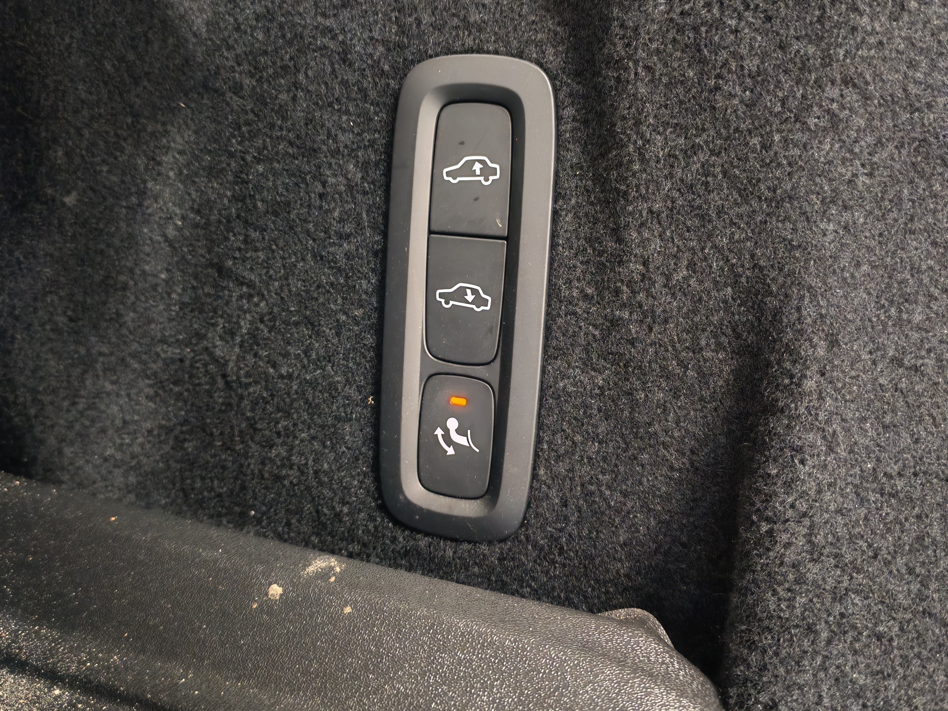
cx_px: 474
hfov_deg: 52.6
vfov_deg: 40.7
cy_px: 356
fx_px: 959
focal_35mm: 35
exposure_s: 1/20
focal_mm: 6.12
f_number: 1.9
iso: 5000
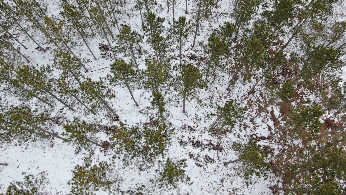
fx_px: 248
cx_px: 177
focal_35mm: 27
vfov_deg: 42.2
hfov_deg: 69.8
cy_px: 62
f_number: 2.8
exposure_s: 1/200
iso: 100
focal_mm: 4.39
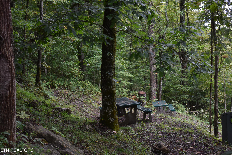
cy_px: 77
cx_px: 120
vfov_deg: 21.9
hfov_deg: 32.4
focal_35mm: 62
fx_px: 400
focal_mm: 40
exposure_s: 1/250
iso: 720
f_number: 4.8
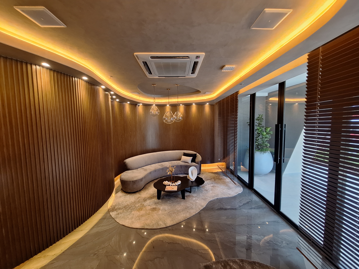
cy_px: 134
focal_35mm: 13
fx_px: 135
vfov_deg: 89.9
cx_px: 180
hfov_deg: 106.2
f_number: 2.2
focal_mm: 1.74
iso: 100
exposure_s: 1/40
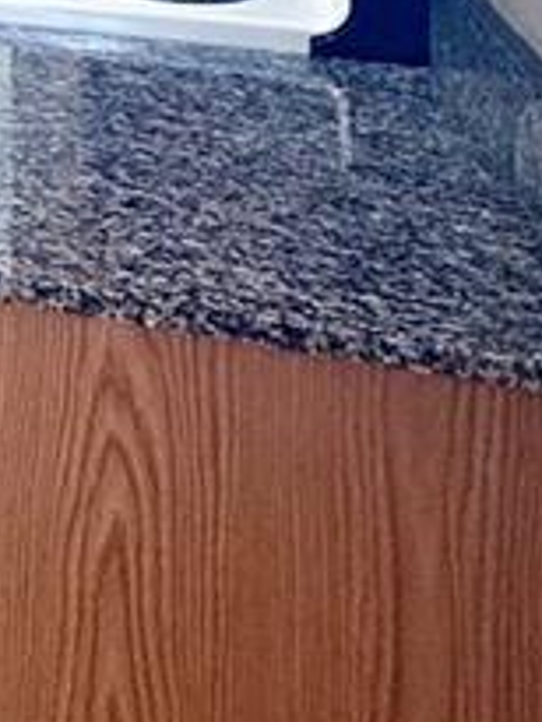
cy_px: -387
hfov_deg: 13.5
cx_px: -736
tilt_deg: -1.3
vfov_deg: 20.2
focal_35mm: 82
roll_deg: +0.3
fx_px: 1710
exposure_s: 1/120
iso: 200
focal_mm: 2.22
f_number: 2.2
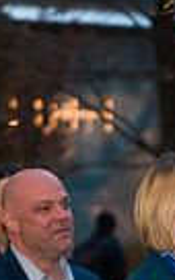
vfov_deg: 6.8
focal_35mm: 304
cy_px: 360
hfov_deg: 4.3
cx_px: 226
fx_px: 2320
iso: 1600
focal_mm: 70
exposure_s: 1/200
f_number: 4
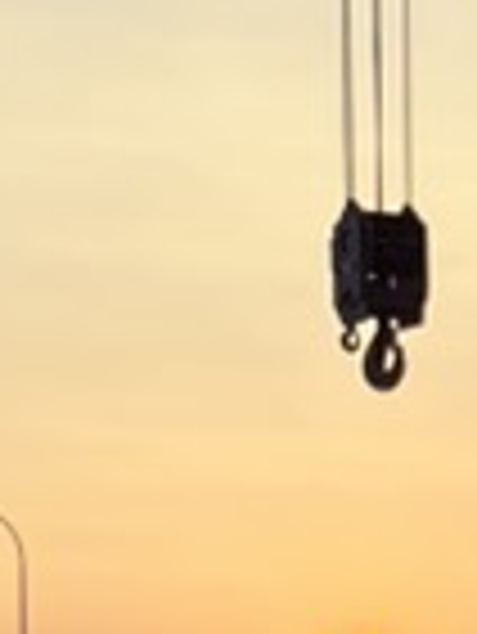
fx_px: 3467
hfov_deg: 7.8
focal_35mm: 189
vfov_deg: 10.4
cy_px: 535
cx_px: 594
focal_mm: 5.7
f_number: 1.5
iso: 50
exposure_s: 1/2513
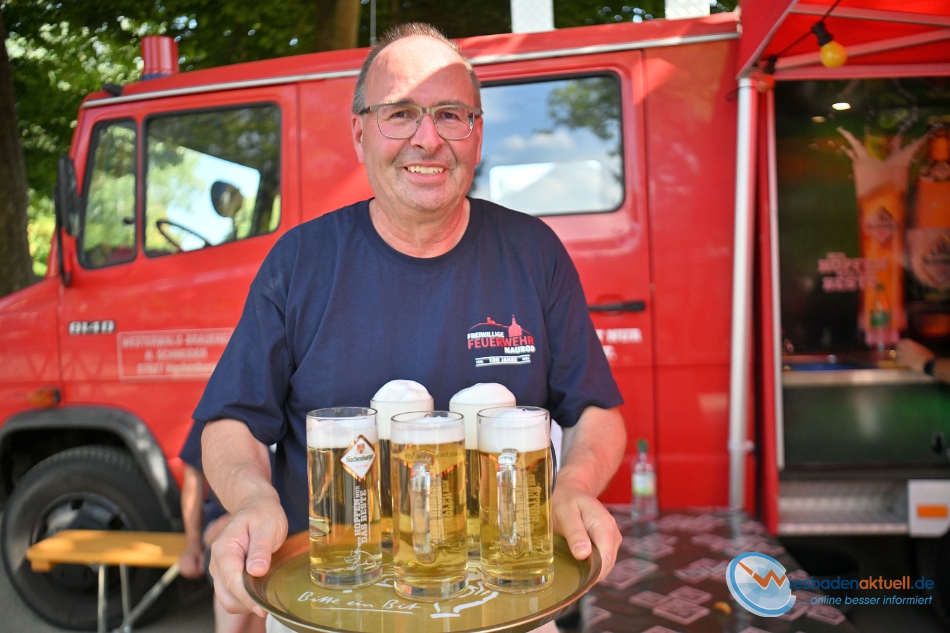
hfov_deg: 60.3
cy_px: 316
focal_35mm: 31
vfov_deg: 42.3
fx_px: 818
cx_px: 475
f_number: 2.8
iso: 640
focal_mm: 31
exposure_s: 1/2500
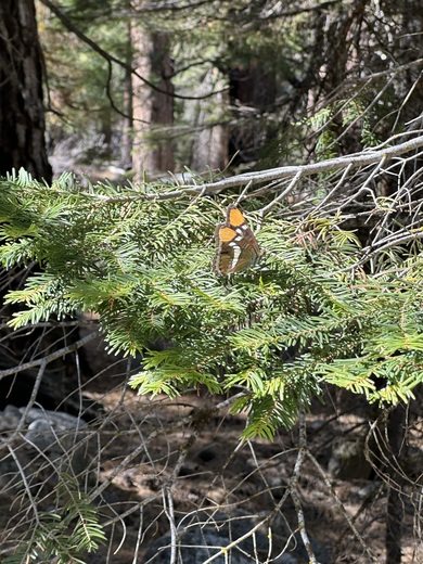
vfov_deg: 25.3
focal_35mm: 77
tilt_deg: -7.7
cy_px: 282
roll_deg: -0.7
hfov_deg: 19.1
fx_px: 1255
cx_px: 212
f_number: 2.8
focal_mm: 9
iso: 32
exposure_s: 1/135
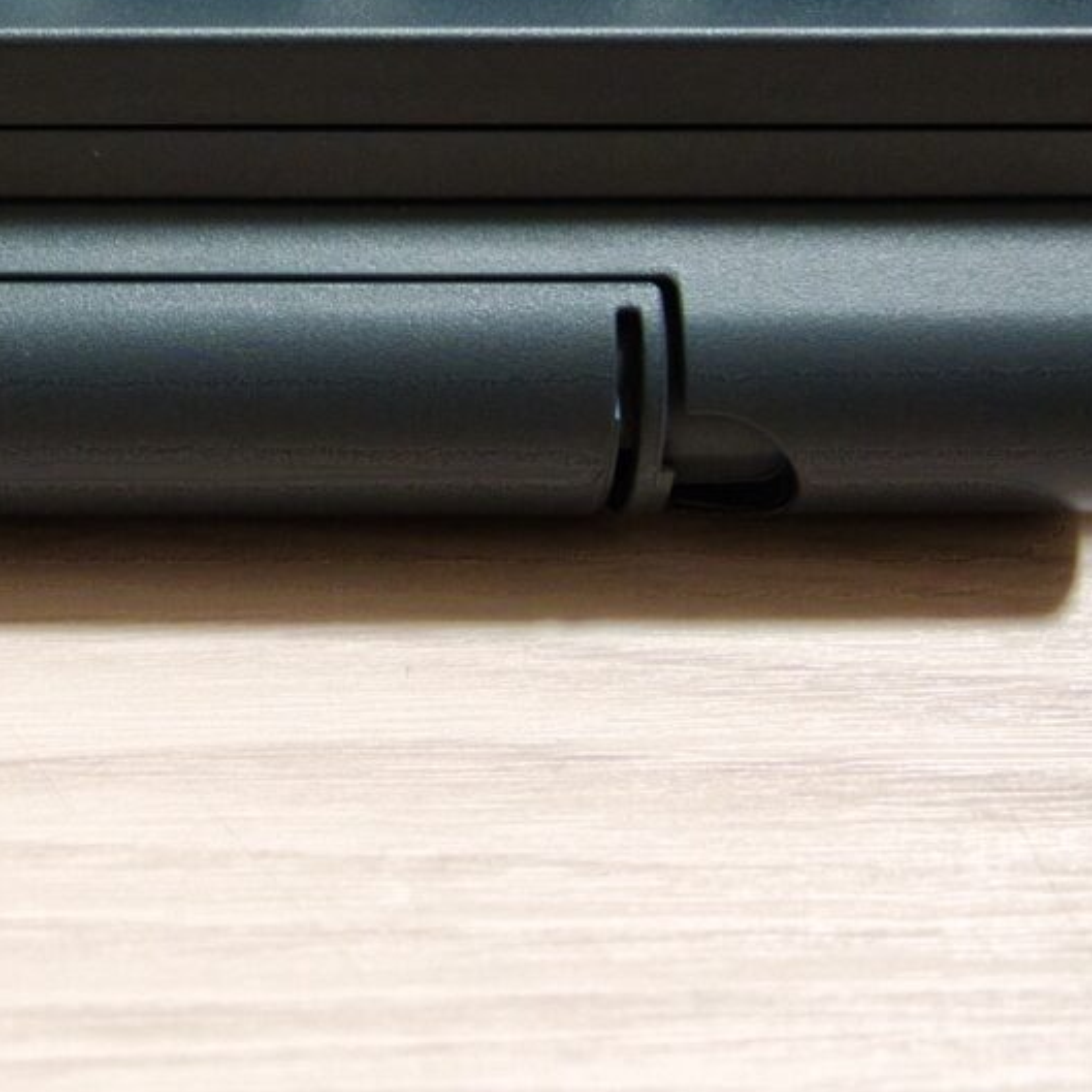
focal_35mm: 115
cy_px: 174
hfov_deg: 14.7
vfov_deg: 15.0
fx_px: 4104
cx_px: -186
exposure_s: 1/100
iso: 2000
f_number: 3.2
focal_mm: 28
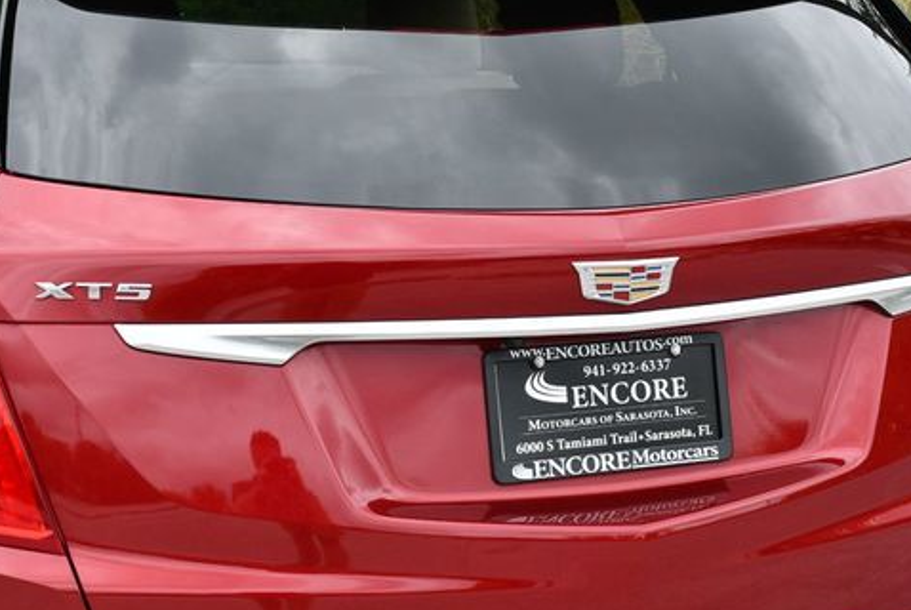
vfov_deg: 18.2
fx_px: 1900
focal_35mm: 75
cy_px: 400
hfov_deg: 26.9
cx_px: 507
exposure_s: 1/250
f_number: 7.1
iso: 200
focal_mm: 28
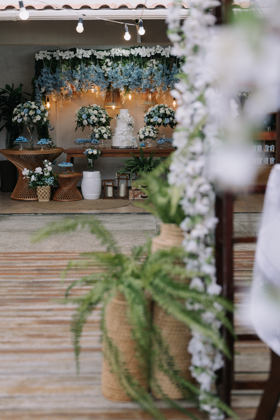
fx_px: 665
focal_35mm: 57
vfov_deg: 35.1
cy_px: 210
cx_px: 140
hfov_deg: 23.8
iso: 250
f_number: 3.2
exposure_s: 1/125
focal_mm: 55
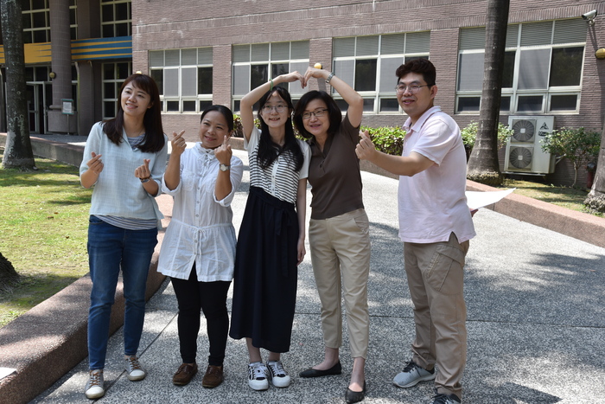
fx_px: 588
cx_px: 302
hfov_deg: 54.4
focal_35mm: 35
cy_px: 202
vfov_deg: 37.9
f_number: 9
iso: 500
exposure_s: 1/320
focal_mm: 35
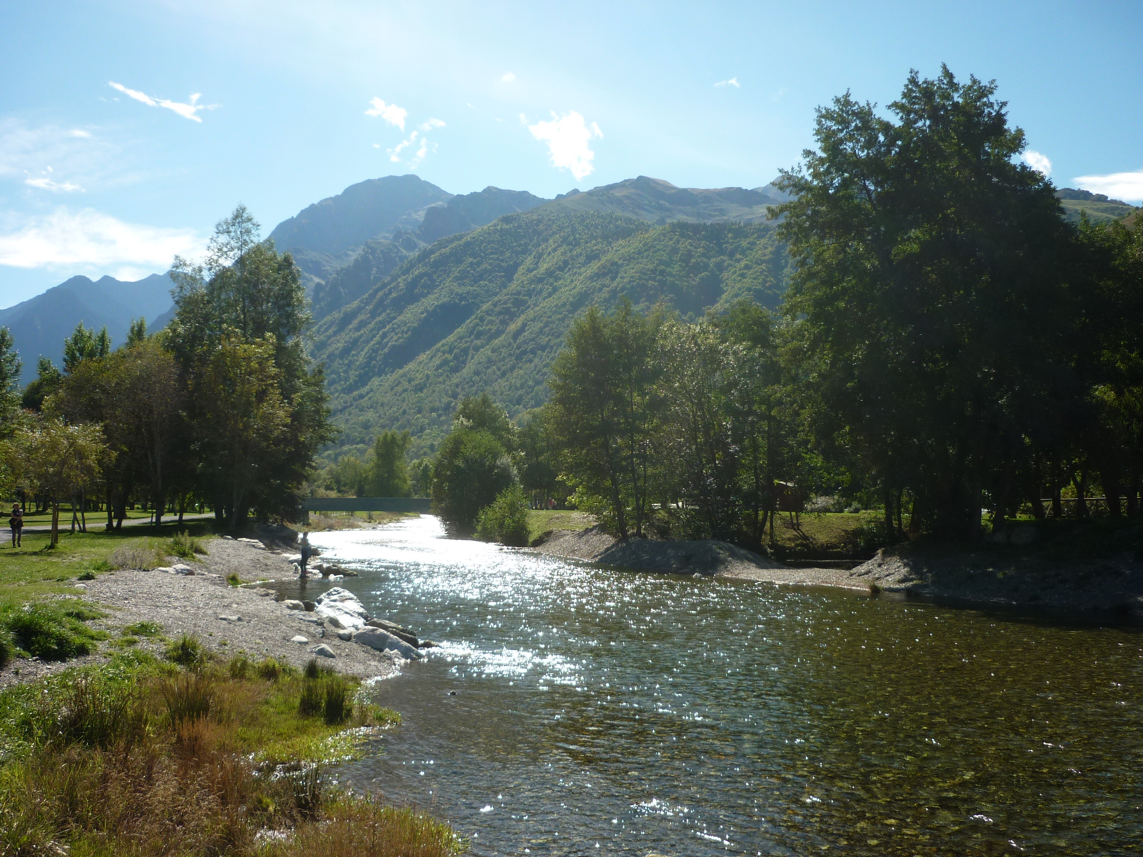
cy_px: 428
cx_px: 572
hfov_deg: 55.4
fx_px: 1090
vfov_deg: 42.9
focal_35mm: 33
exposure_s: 1/1000
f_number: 2.8
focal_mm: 5.5
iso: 80
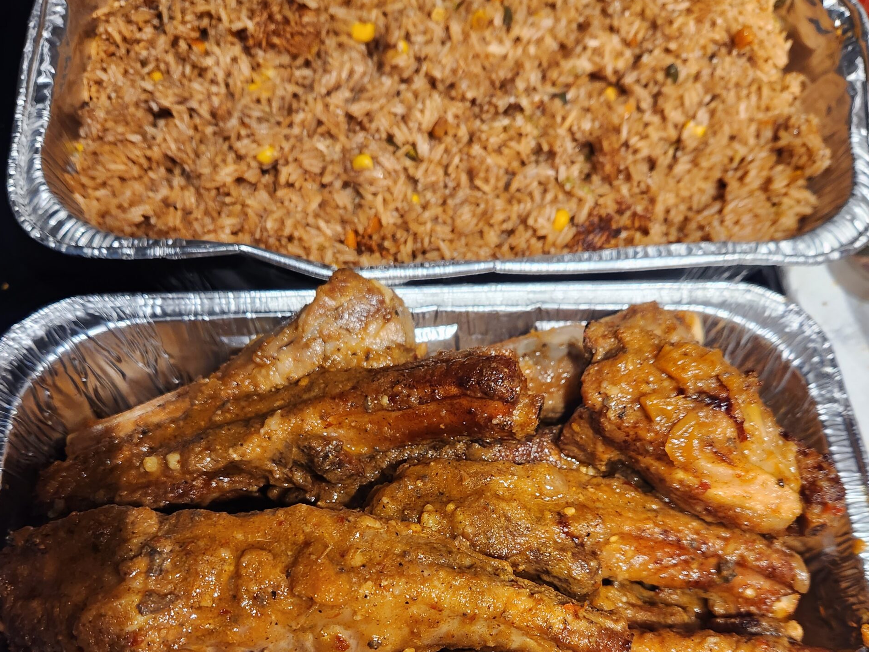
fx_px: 778
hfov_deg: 58.3
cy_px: 469
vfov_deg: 44.3
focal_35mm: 31
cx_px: 430
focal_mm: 5.4
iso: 320
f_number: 1.8
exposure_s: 1/120
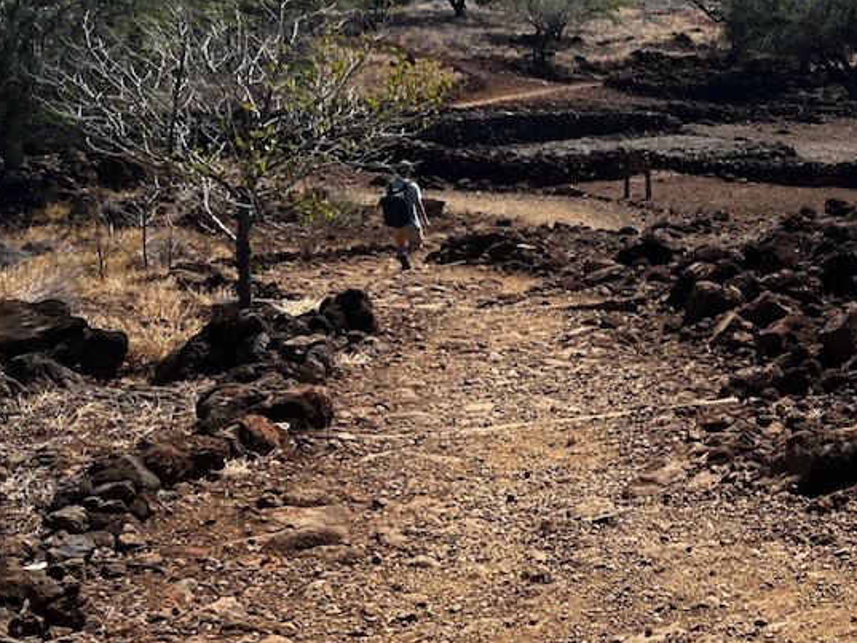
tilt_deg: -12.4
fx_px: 1535
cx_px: 951
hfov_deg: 28.3
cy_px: 290
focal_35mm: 62
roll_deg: +0.2
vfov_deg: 23.7
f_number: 1.5
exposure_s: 1/4831
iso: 50
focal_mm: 5.7
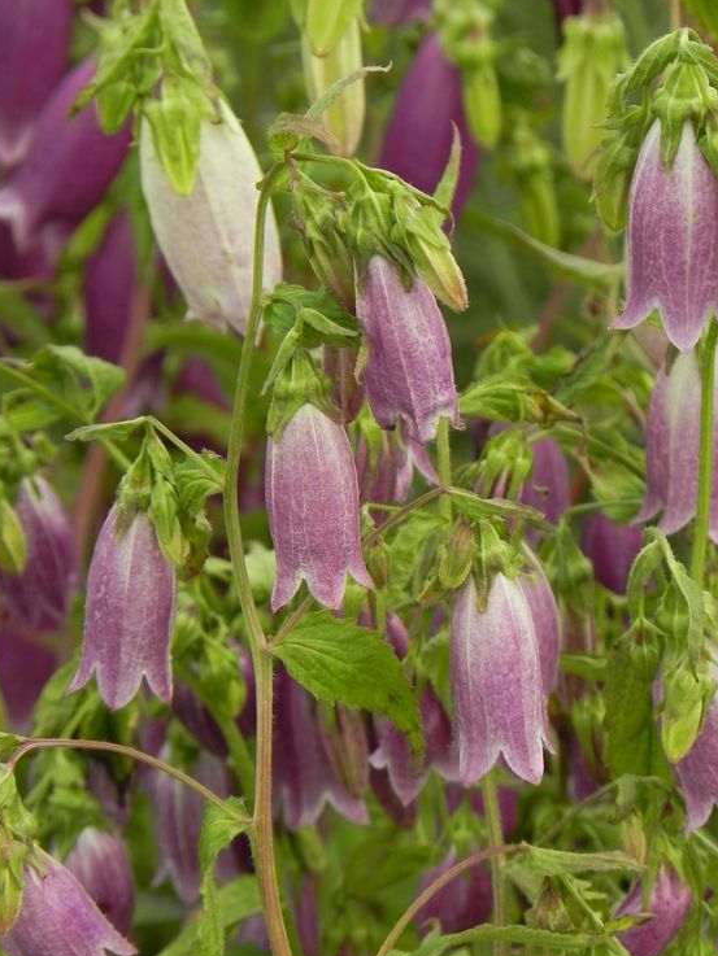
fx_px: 7410
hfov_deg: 5.5
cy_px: 472
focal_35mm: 268
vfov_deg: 7.4
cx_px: 340
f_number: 5
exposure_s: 1/320
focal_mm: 44
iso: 160
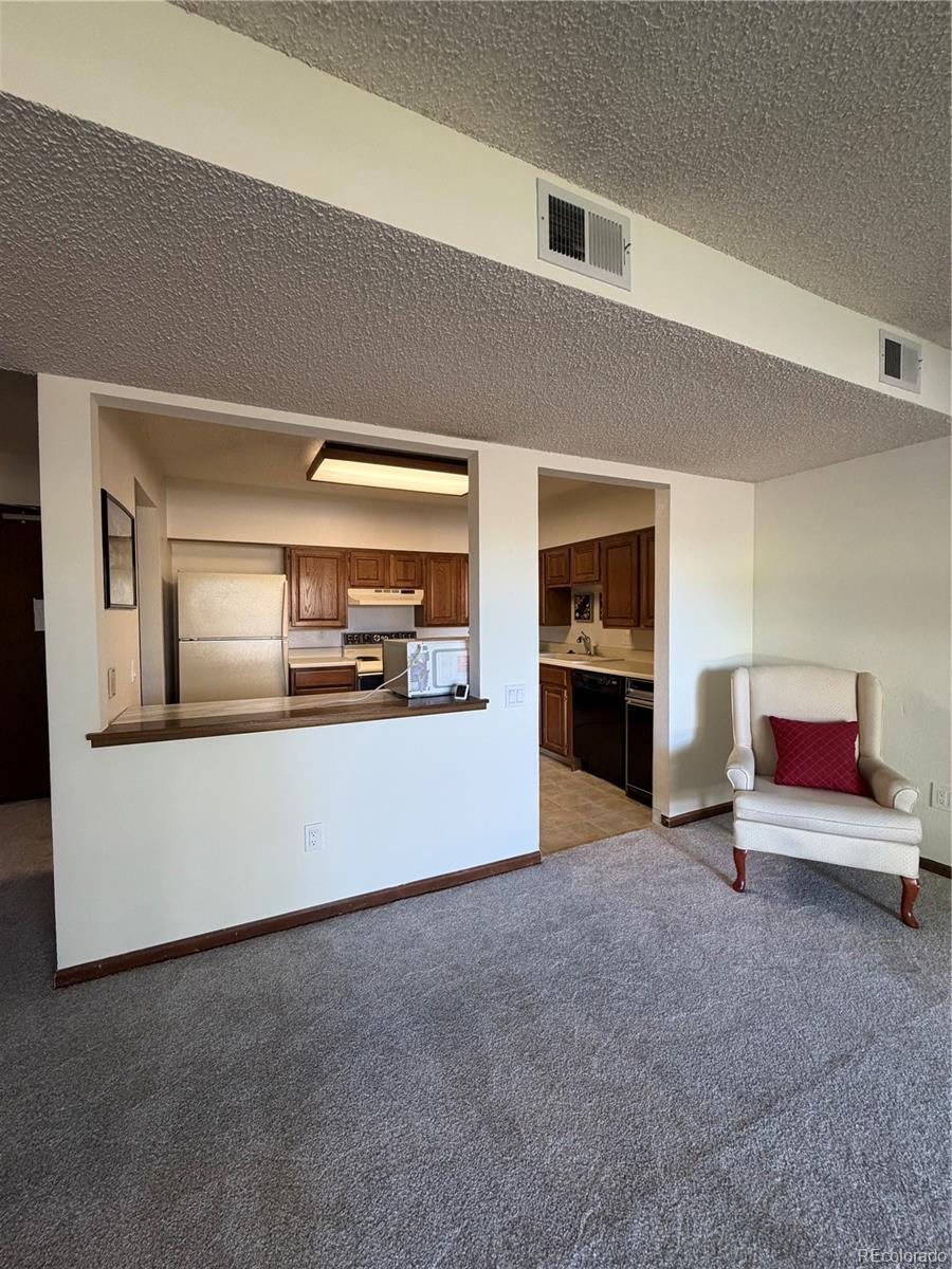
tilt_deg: -2.1
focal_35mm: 14
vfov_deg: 102.1
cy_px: 634
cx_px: 476
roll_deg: +0.0
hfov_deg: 85.7
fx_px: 513
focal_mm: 2.22
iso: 250
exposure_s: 1/60
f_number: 2.2
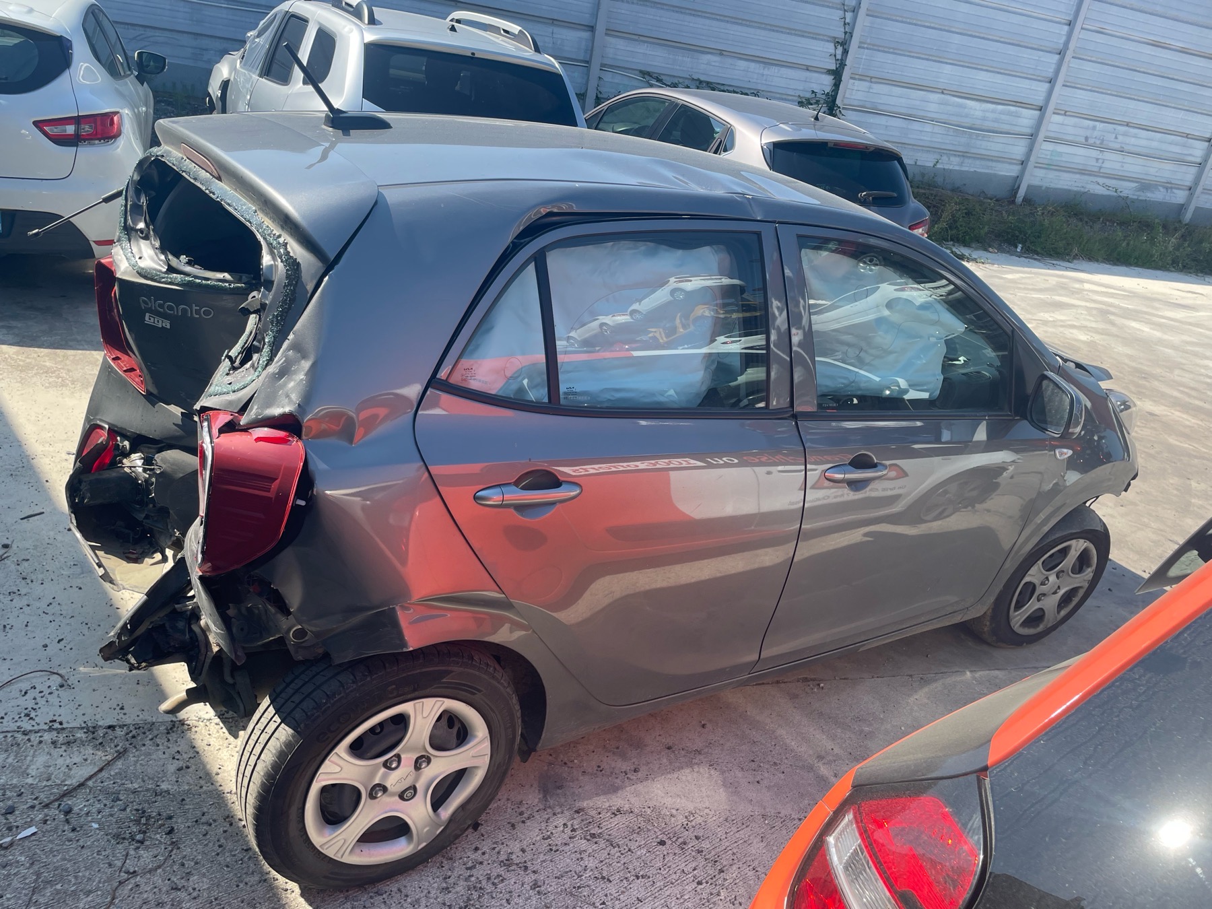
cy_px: 454
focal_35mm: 26
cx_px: 606
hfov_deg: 67.3
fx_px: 910
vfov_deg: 53.1
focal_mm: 4.2
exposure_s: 1/1195
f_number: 1.6
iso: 32
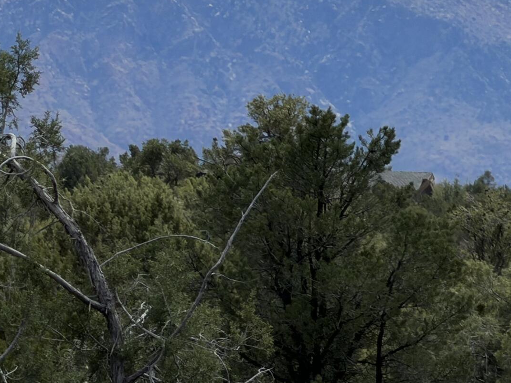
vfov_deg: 2.6
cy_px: 144
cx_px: 445
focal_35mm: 561
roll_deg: -1.6
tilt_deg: +1.2
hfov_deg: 3.5
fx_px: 8280
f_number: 2.8
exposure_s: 1/1011
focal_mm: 16.89
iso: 16
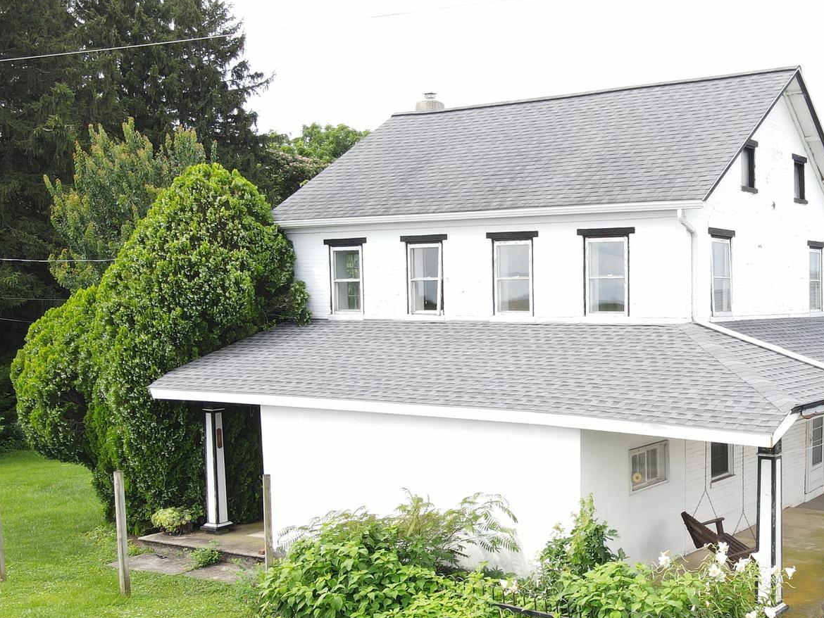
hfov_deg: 43.2
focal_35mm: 42
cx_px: 630
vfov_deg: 34.0
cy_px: 412
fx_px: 1000
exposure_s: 1/200
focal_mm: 4.5
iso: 100
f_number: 2.8
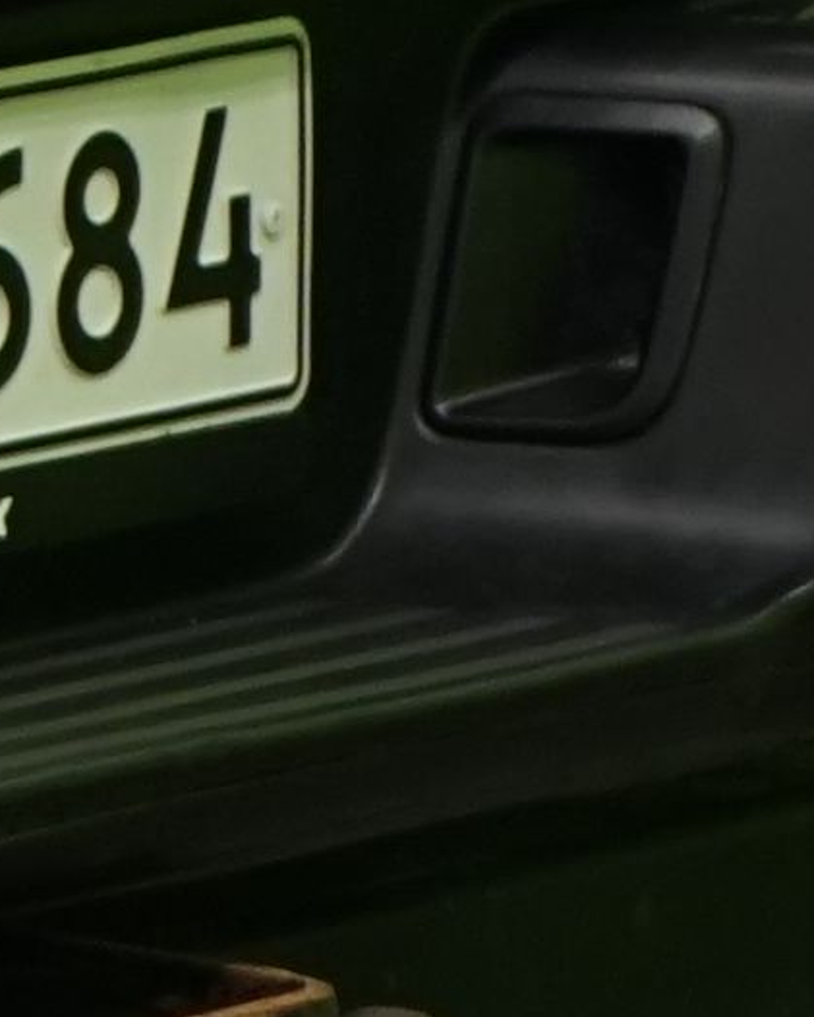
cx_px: -3881
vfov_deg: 4.0
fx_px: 14511
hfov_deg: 3.0
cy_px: -930
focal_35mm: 482
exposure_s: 1/40
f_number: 6.3
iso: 800
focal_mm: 45
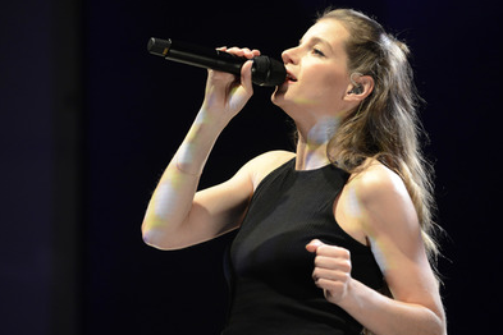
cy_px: 168
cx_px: 255
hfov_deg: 11.9
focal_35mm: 172
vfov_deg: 8.0
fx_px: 2403
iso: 2500
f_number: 2.8
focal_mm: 150
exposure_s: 1/200
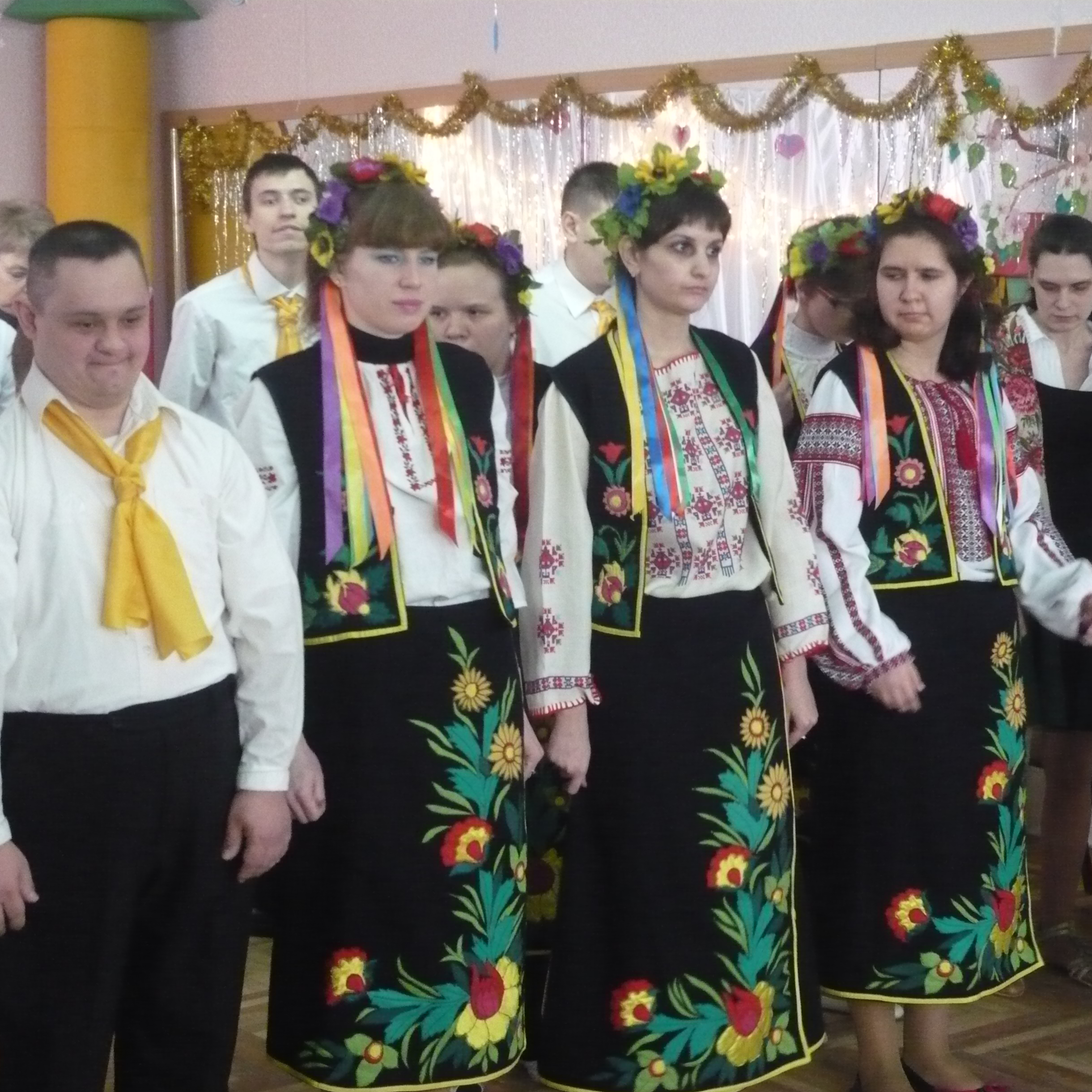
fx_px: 2320
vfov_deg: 26.5
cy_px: 545
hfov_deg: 26.4
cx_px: 648
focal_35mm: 65
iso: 800
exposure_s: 1/25
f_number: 3.4
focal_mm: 9.1
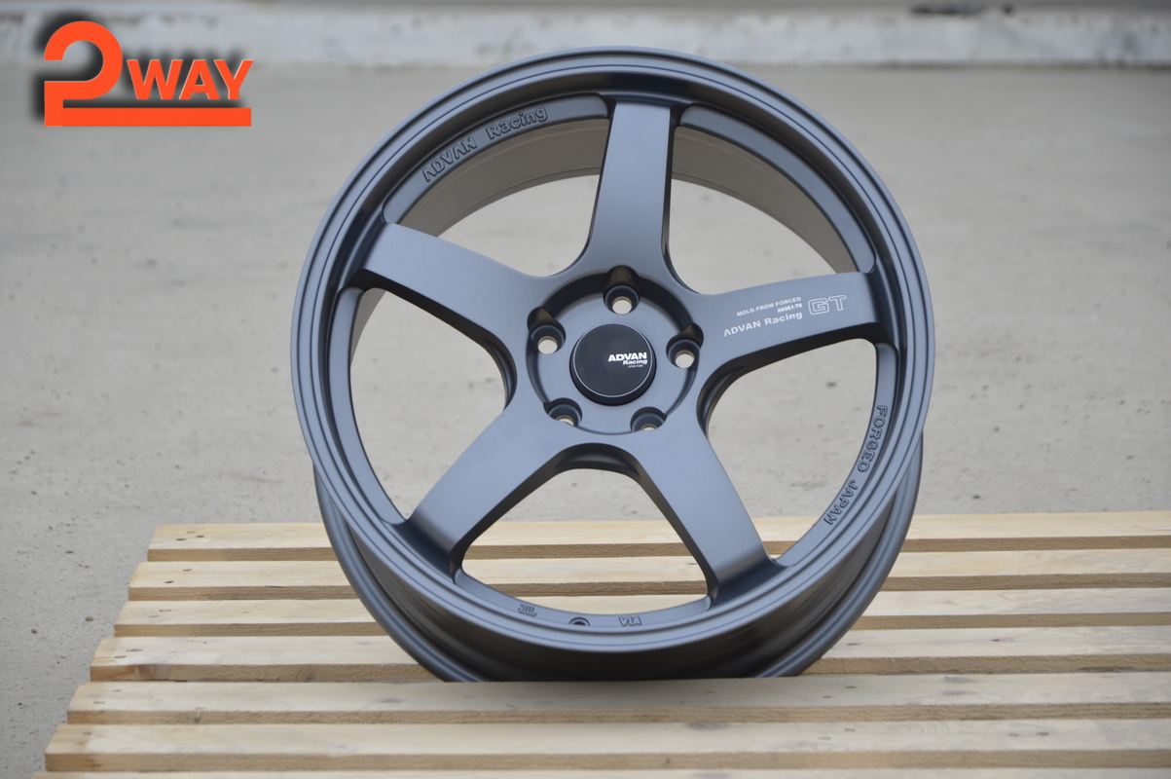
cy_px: 390
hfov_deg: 13.1
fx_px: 5119
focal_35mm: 158
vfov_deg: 8.7
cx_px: 586
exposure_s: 1/125
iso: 100
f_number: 5.6
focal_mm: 105
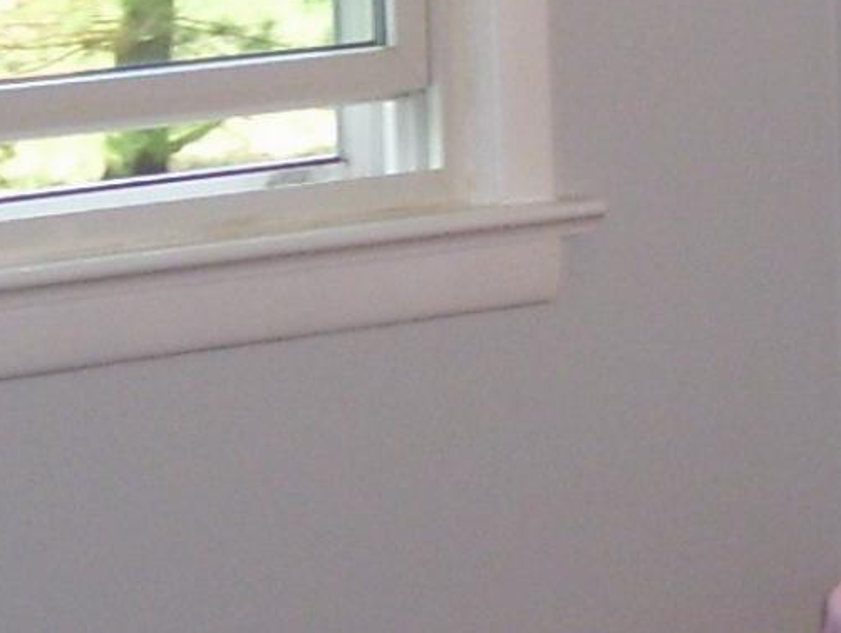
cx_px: 576
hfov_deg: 9.2
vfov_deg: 6.9
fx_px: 5231
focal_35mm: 215
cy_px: 315
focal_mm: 6
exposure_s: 1/60
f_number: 2.7
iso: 80
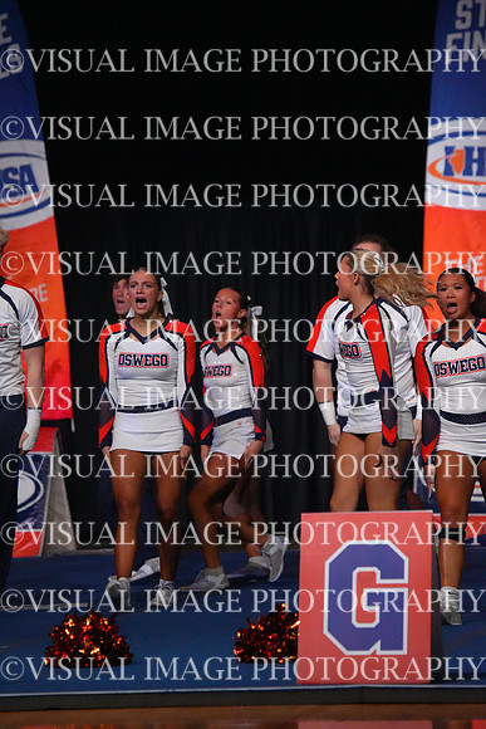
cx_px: 243
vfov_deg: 8.8
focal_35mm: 235
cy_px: 364
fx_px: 4756
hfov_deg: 5.9
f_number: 5.6
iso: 16000
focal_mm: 235
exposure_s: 1/1250
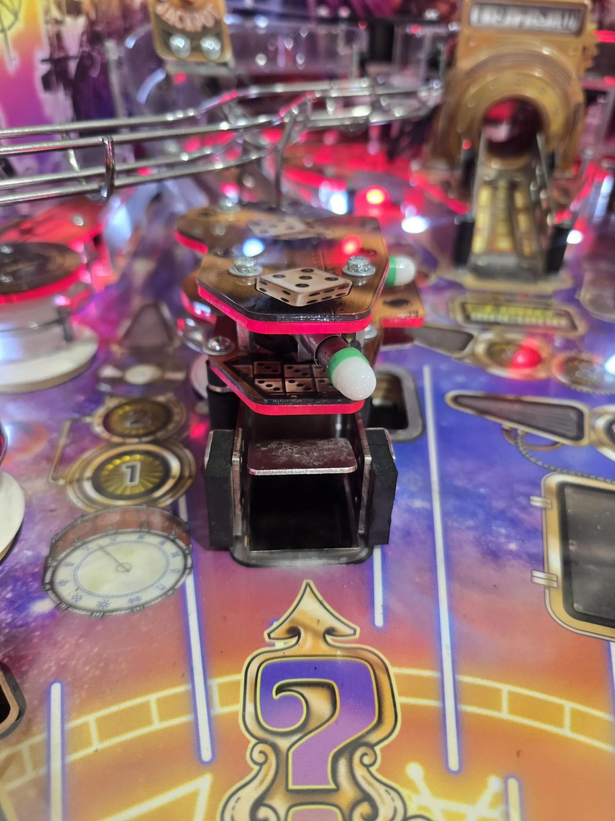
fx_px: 545
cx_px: 308
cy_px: 410
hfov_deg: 58.9
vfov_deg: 73.9
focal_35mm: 23
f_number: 1.7
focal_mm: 6.3
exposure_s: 1/100
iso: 160
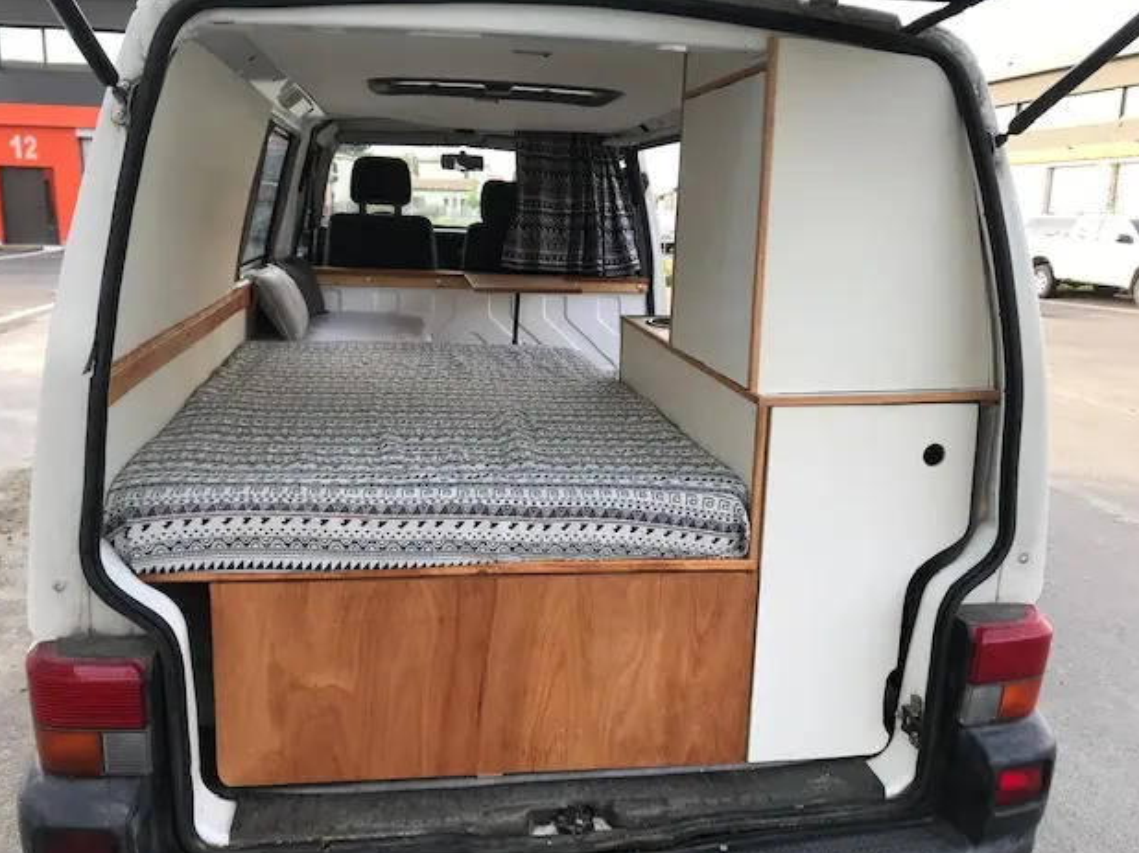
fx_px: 954
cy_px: 422
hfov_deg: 61.7
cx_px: 568
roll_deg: -0.7
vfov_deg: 48.2
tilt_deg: -11.7
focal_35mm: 29
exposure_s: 1/151
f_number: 1.8
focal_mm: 3.99
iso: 20
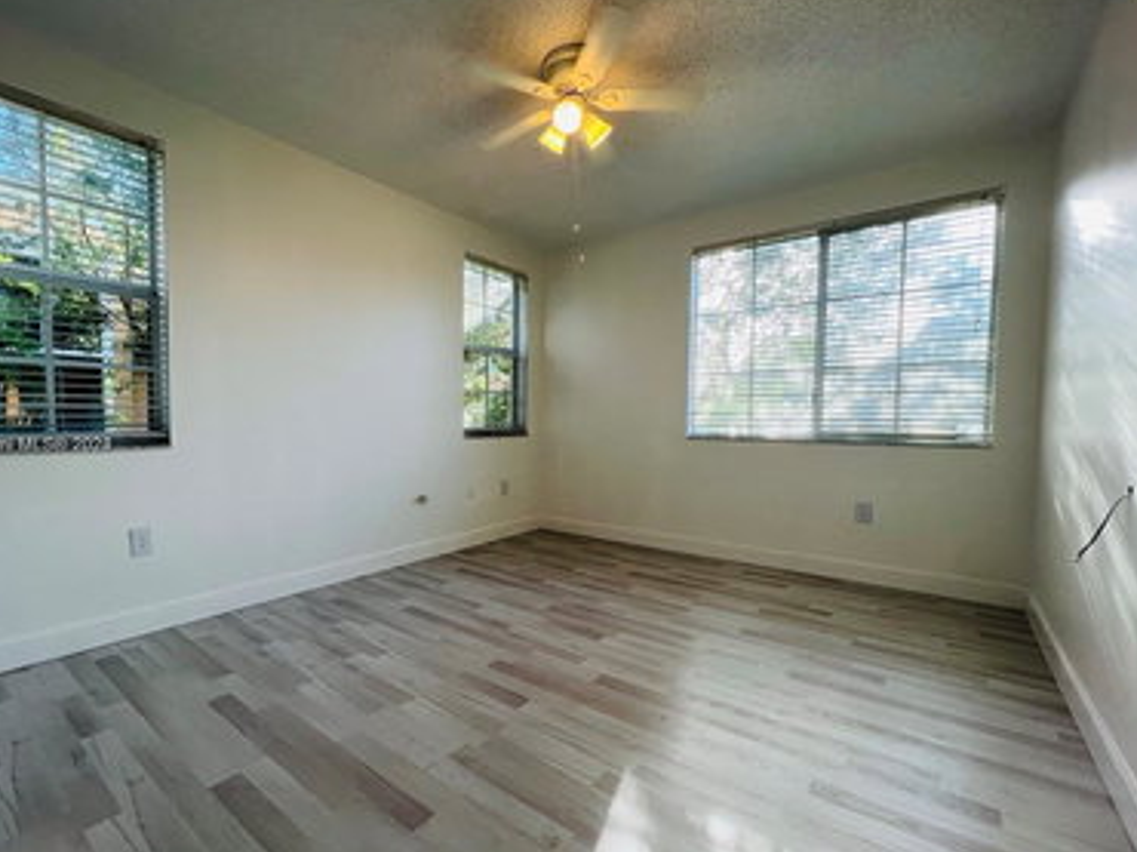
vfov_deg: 81.6
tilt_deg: -2.6
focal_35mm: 15
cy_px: 446
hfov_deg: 97.8
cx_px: 506
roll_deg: +0.4
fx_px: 492
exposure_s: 1/120
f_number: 1.8
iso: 40
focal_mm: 1.57
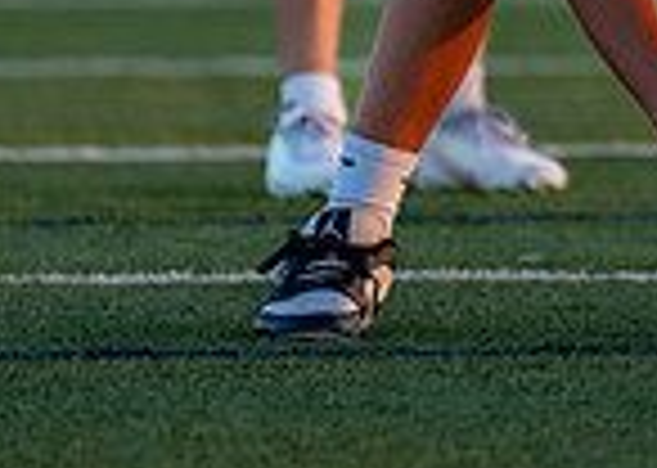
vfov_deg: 1.5
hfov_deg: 2.1
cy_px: -344
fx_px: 18251
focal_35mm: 979
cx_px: 738
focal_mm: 173
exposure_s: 1/1600
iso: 800
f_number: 2.8
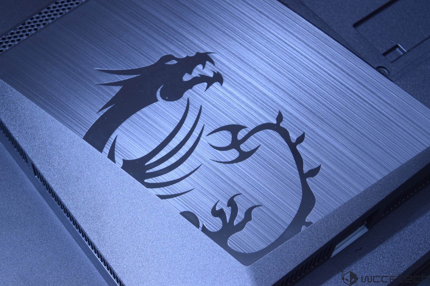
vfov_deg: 16.6
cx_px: 215
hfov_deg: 24.6
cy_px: 143
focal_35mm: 82
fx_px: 985
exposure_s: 1/10
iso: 1600
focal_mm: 55
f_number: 5.6
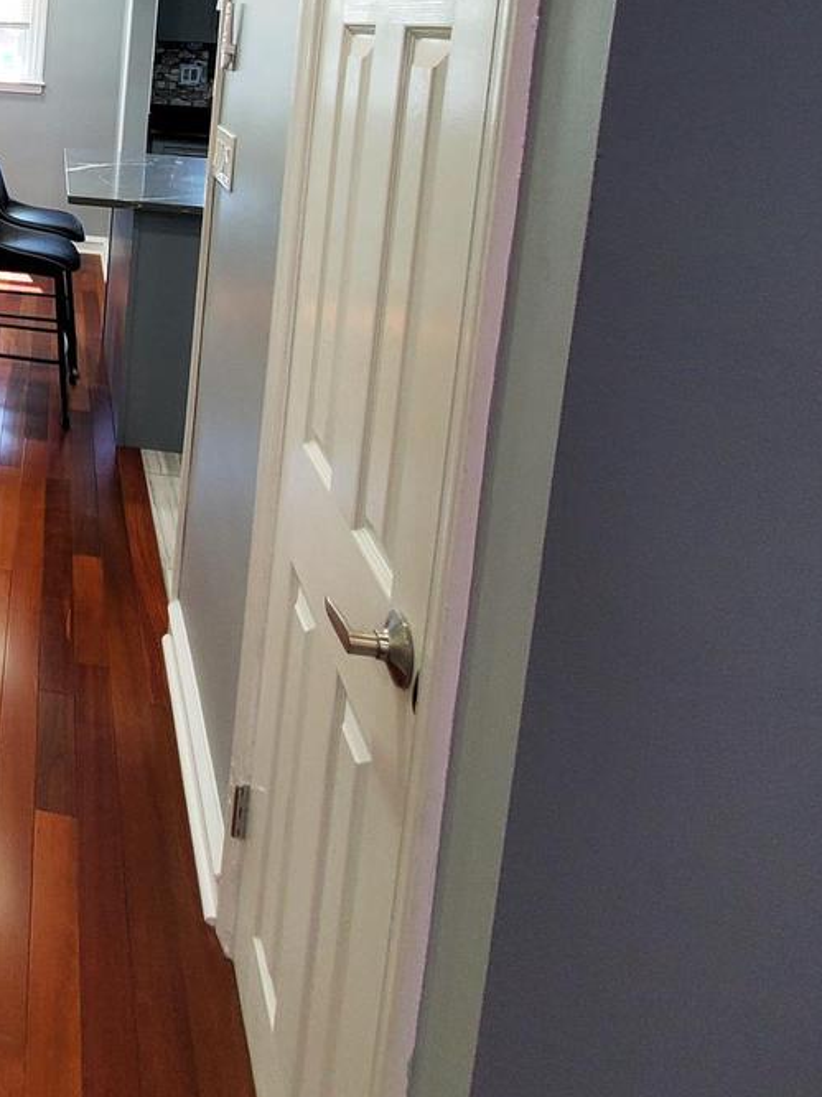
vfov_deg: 53.0
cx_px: -112
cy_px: 122
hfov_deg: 37.8
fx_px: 950
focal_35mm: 30
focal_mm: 1.8
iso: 100
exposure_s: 1/60
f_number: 2.2
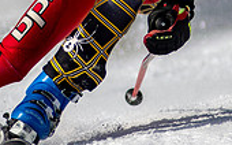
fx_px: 11803
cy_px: -38
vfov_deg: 0.7
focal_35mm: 1868
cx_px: 74
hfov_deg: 1.1
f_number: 2.8
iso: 100
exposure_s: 1/6400
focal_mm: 300
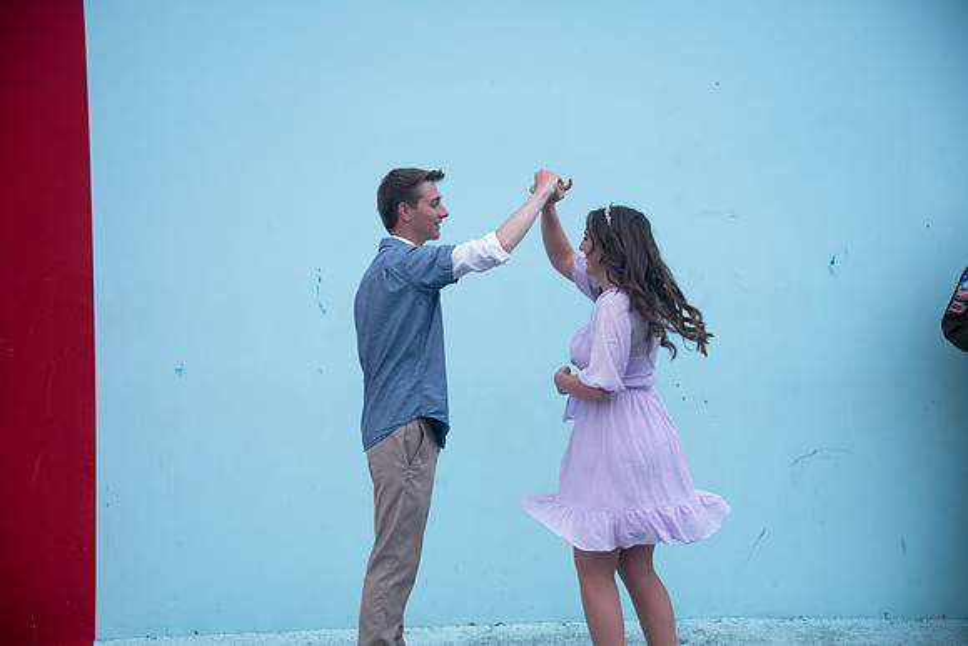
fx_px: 1479
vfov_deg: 24.6
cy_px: 323
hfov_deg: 36.2
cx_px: 484
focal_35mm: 55
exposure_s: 1/160
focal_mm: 55
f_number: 4
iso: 640
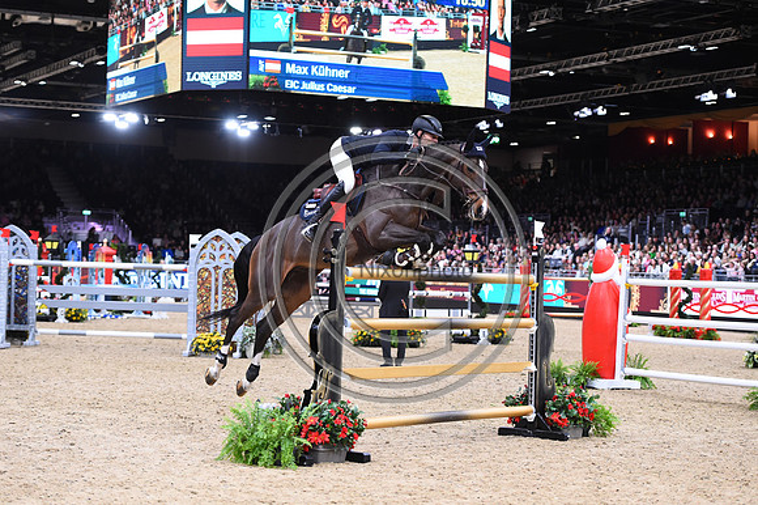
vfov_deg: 15.9
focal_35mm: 86
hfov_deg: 23.7
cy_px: 252
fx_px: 1810
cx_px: 379
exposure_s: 1/800
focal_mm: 86
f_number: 3.5
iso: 5000
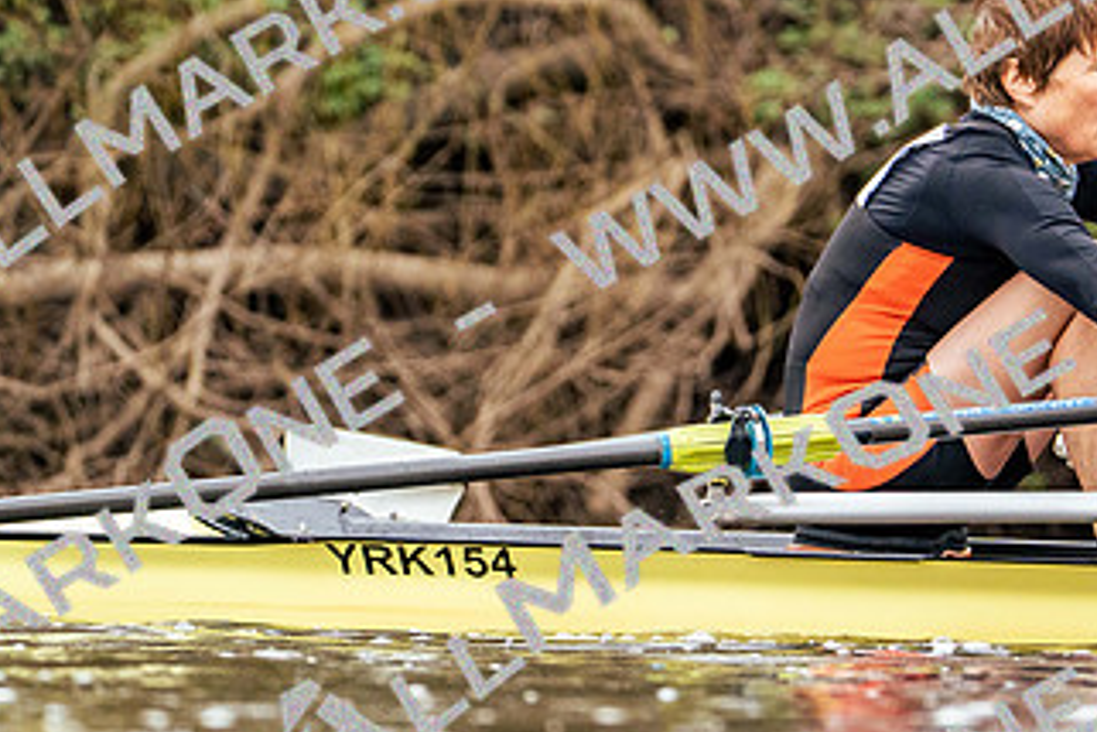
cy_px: 299
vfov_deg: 2.2
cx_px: 974
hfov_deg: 3.3
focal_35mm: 617
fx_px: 18800
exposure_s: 1/2000
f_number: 6.3
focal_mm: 341
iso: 4000
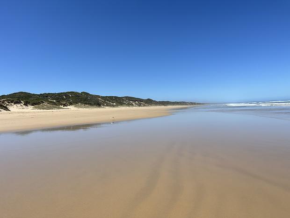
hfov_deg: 67.2
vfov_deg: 53.2
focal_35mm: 26
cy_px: 109
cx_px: 145
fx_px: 218
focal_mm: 5.1
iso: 50
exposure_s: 1/6173
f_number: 1.6
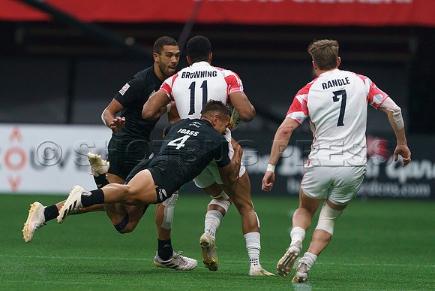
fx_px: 9370
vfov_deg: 1.8
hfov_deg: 2.7
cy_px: 149
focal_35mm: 775
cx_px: 163
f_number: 4
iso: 3200
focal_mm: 600
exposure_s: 1/3200
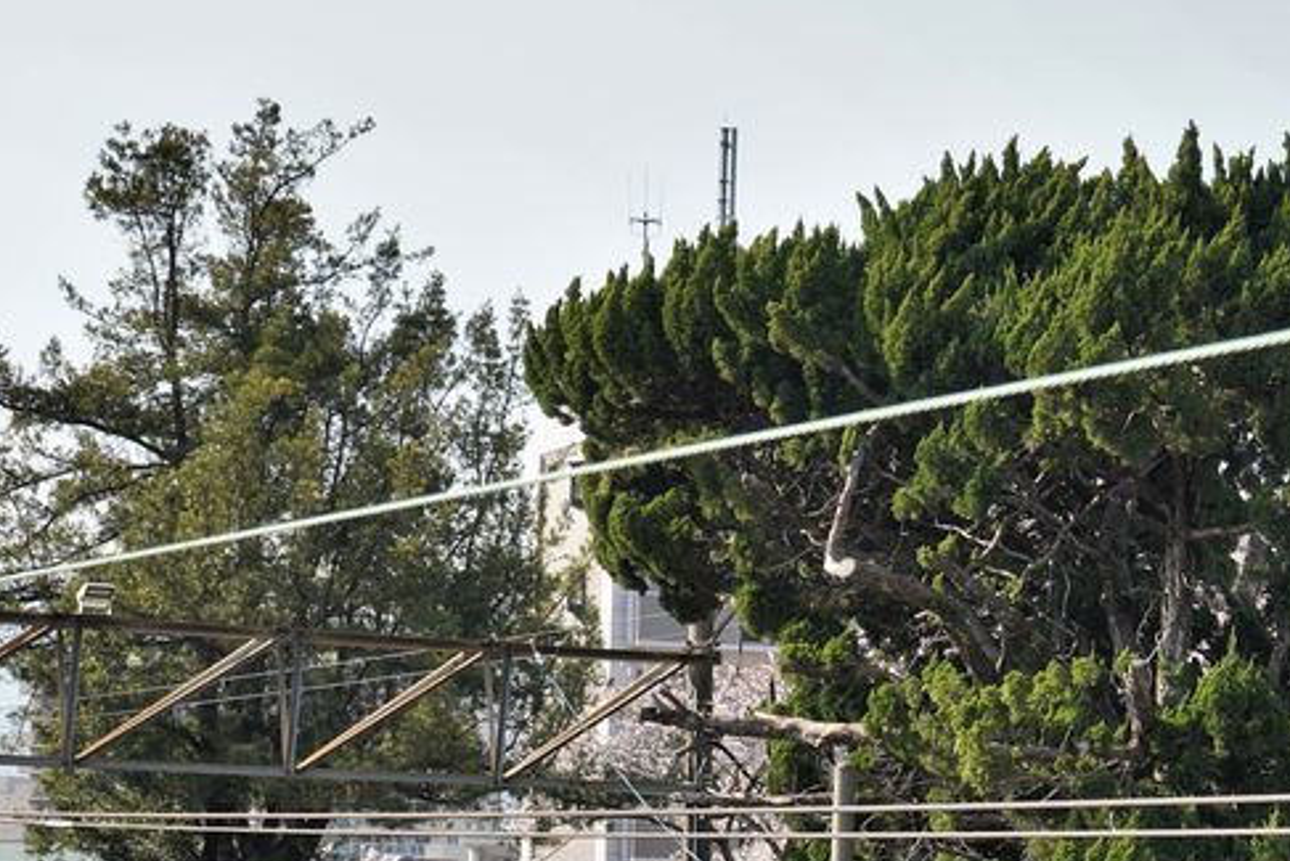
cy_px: 861
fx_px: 3799
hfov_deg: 19.1
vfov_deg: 12.8
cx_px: 991
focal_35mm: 106
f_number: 6.3
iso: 100
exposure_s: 1/160
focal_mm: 43
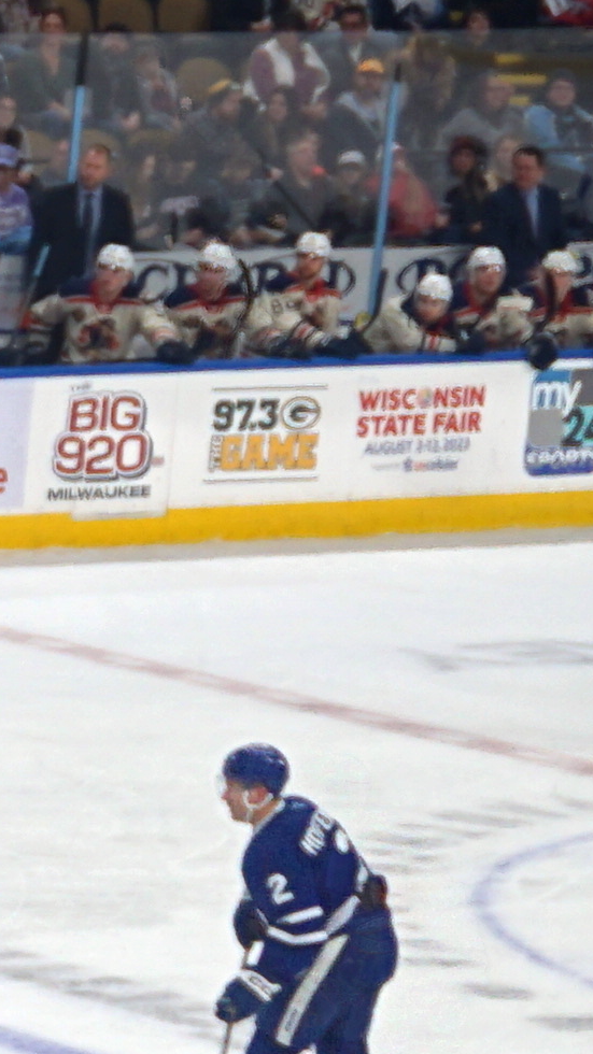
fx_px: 8339
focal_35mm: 298
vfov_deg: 7.2
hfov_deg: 3.8
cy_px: 1114
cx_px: -2142
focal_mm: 31
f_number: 5
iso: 125
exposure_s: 1/60
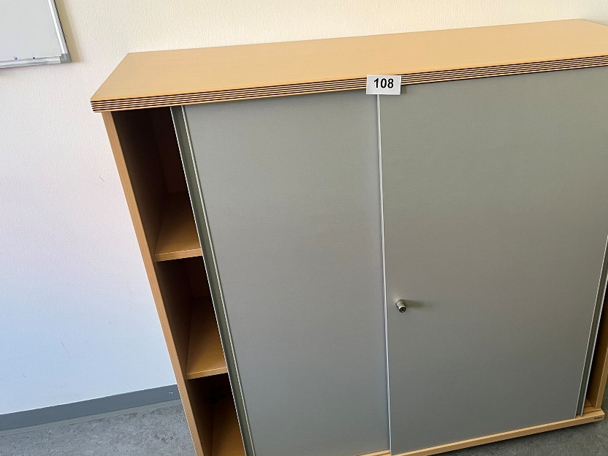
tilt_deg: -28.1
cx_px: 373
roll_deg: +1.8
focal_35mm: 32
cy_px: 250
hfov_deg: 56.3
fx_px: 562
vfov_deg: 44.1
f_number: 1.6
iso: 80
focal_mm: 5.1
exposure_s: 1/50
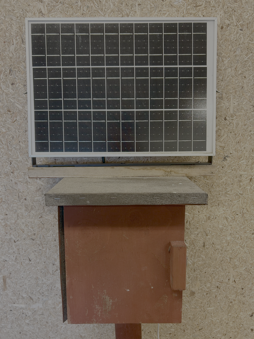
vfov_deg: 67.3
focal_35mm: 26
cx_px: 127
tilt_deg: -20.1
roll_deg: +0.8
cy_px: 170
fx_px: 254
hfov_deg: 53.1
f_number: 1.5
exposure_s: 1/50
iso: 100
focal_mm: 5.7
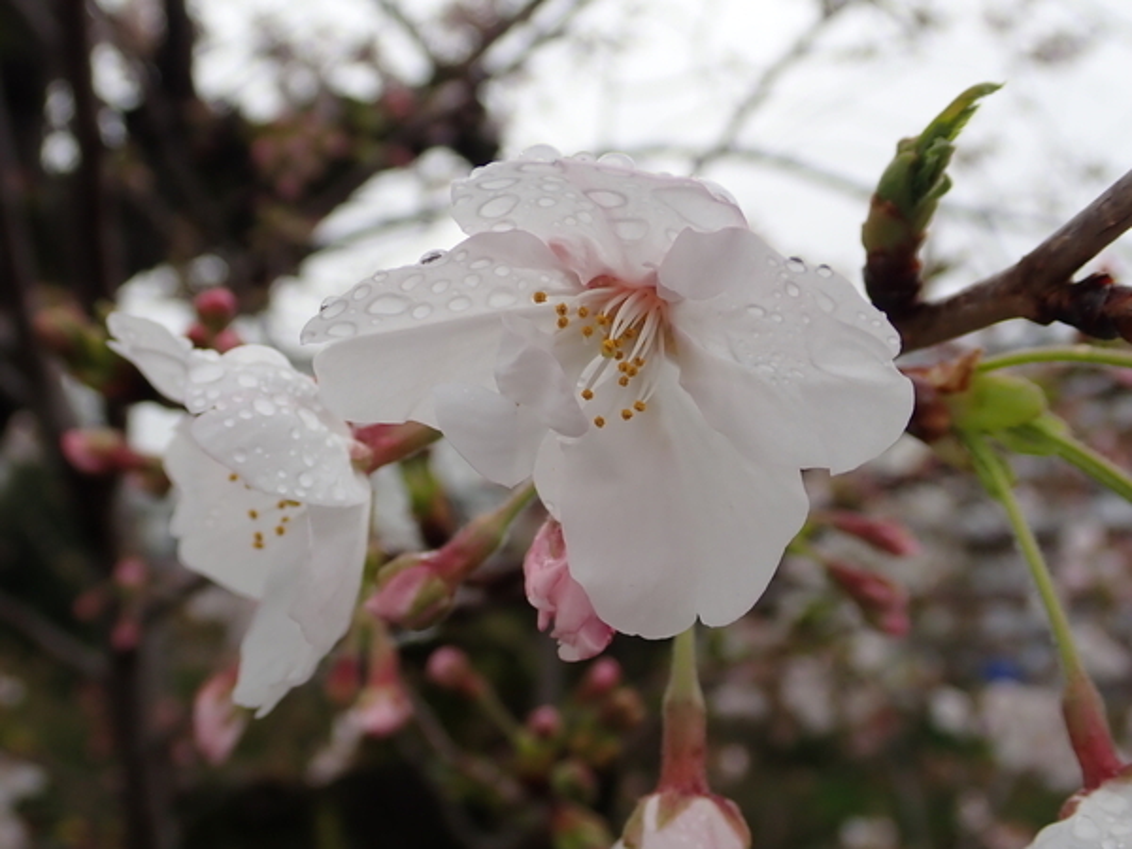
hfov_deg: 46.8
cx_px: 566
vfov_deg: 36.0
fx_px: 1308
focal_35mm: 40
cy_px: 424
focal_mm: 7.34
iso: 100
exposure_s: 1/500
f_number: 4
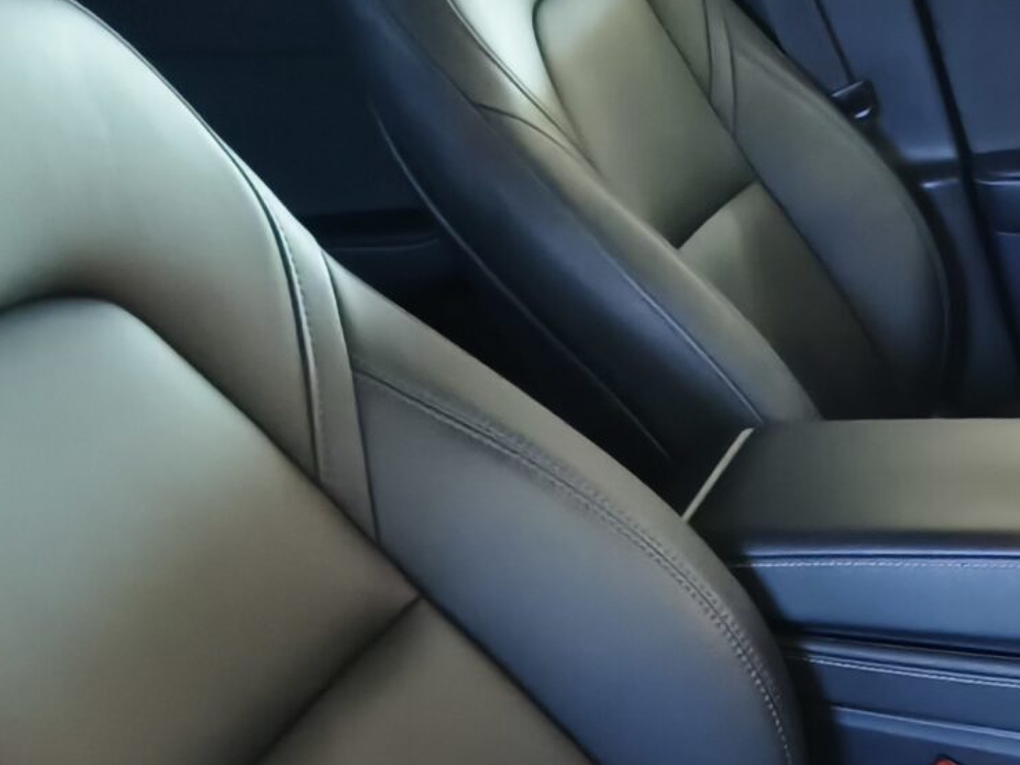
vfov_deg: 27.0
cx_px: 916
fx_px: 1533
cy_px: 700
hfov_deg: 34.7
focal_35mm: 52
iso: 1250
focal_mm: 1.91
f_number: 2.2
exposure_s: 1/20
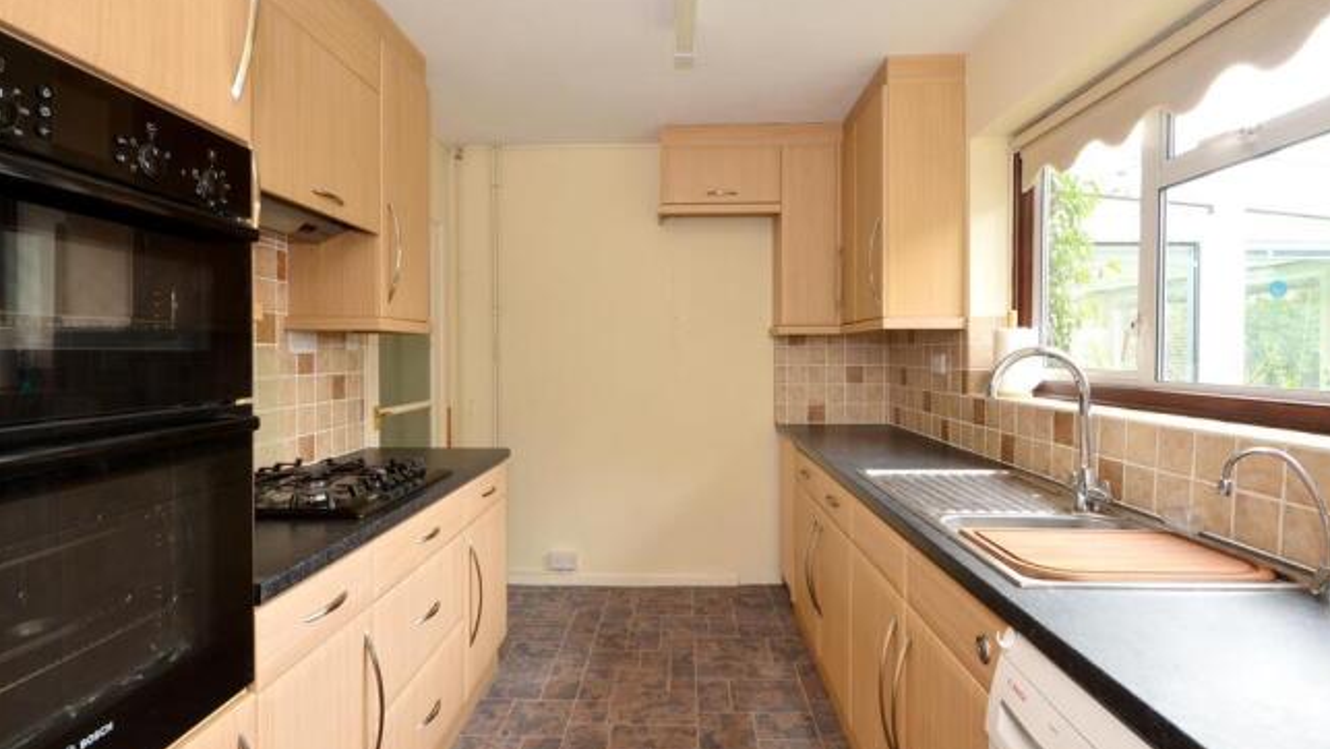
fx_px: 564
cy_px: 336
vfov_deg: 66.9
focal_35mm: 16
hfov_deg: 99.4
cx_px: 674
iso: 640
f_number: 11
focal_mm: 10
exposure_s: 1/2.5
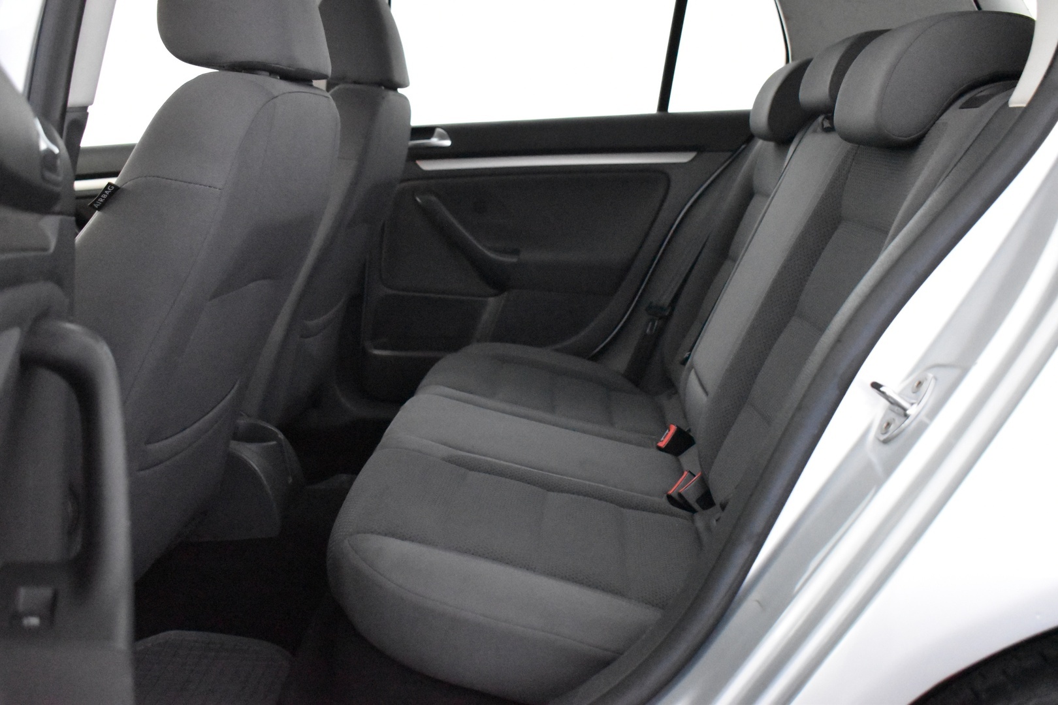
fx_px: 1058
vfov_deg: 36.9
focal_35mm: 36
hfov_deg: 53.1
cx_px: 529
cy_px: 352
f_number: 3.8
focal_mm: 24
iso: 11400
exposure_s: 1/60
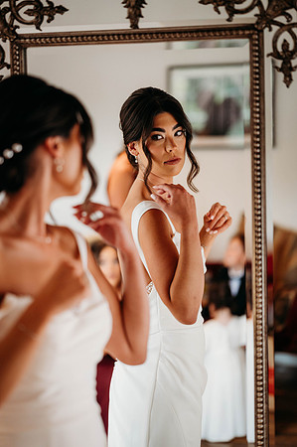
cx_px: 148
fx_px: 1054
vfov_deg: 23.9
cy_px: 224
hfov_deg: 16.0
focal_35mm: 85
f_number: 1.8
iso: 320
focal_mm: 85
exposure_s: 1/200
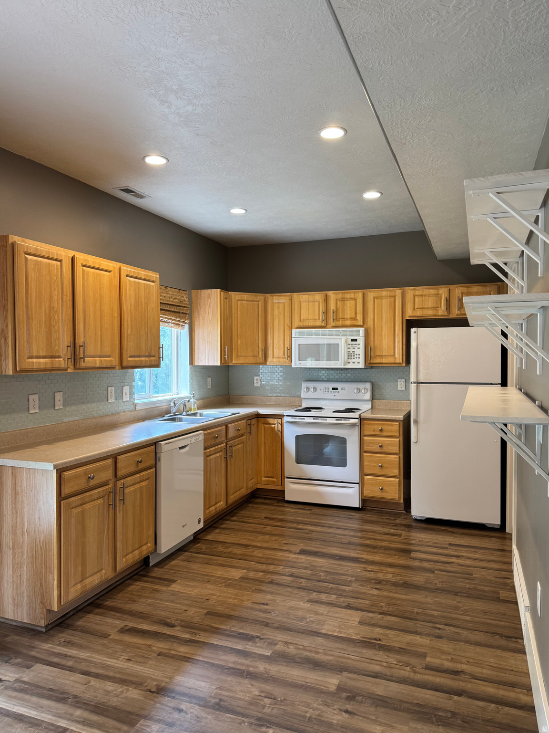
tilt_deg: -0.4
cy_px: 366
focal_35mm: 24
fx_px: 508
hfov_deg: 56.8
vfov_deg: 71.6
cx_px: 274
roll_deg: -0.8
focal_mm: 6.76
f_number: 1.78
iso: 160
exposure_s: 1/60
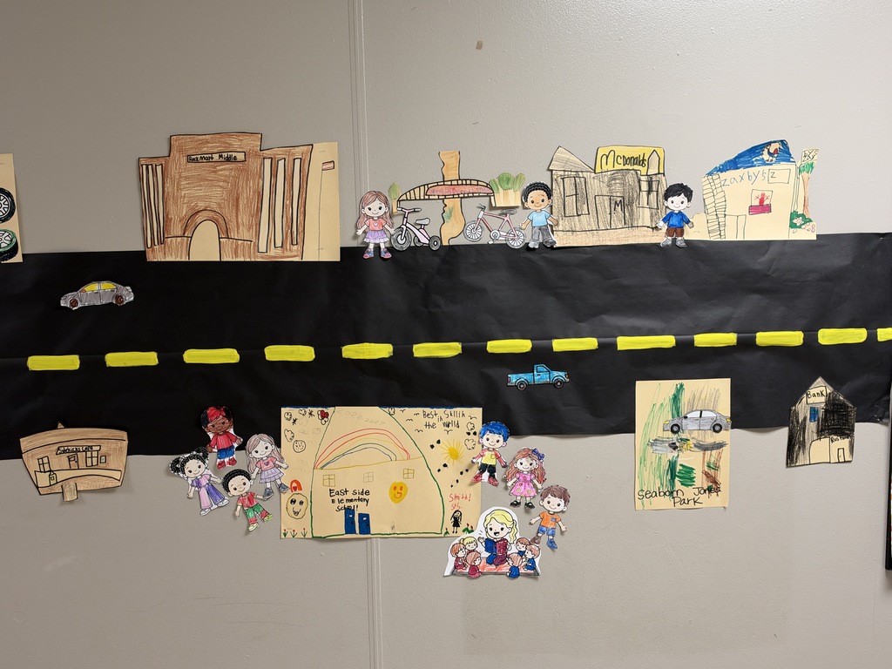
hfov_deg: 61.7
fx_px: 747
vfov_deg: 48.2
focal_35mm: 29
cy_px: 334
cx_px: 446
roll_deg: +1.3
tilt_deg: -5.6
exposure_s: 1/120
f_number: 1.8
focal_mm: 6.93
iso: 250
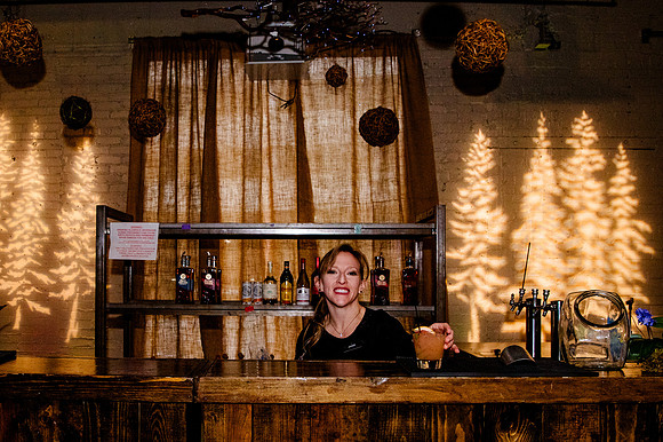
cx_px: 255
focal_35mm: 37
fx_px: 675
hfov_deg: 51.9
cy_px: 270
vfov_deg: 36.1
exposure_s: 1/640
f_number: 7.1
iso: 4000
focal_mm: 26
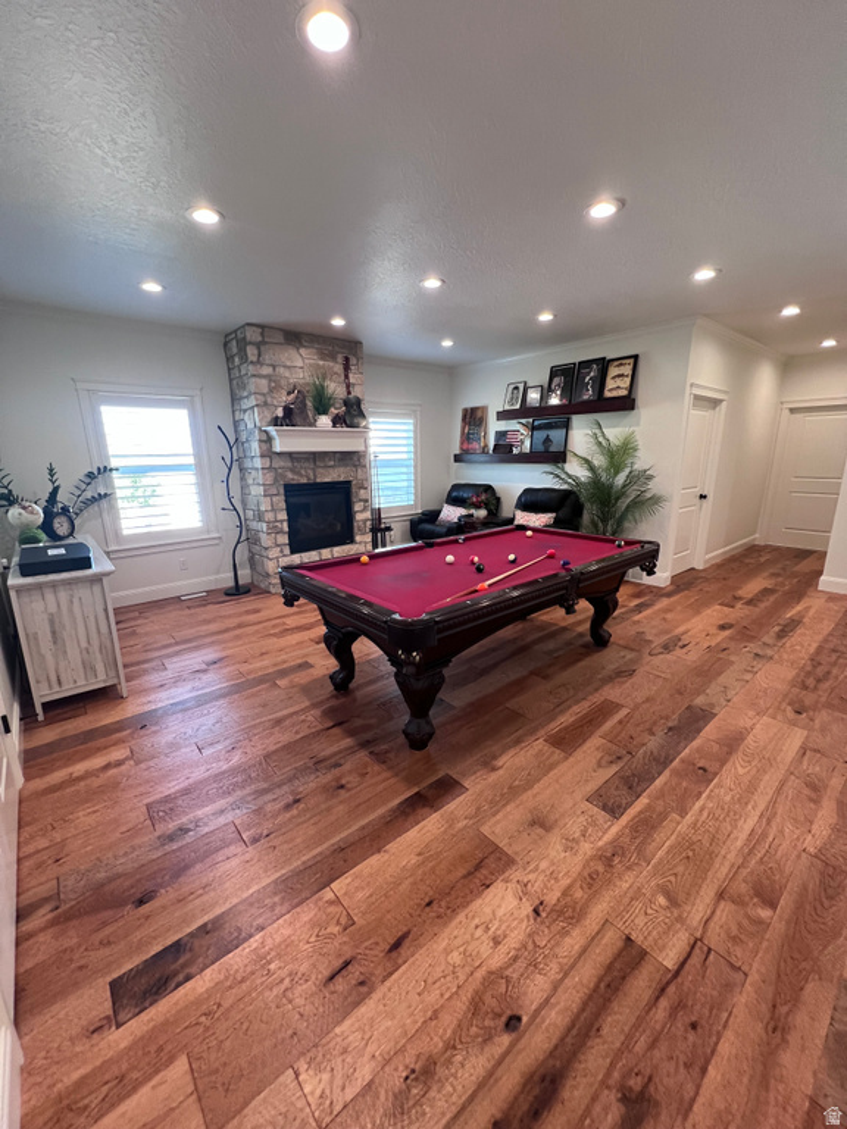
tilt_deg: -12.3
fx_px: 424
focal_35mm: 13
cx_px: 424
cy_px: 564
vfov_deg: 106.2
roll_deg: +0.6
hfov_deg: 89.9
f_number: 1.8
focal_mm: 1.57
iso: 250
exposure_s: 1/83
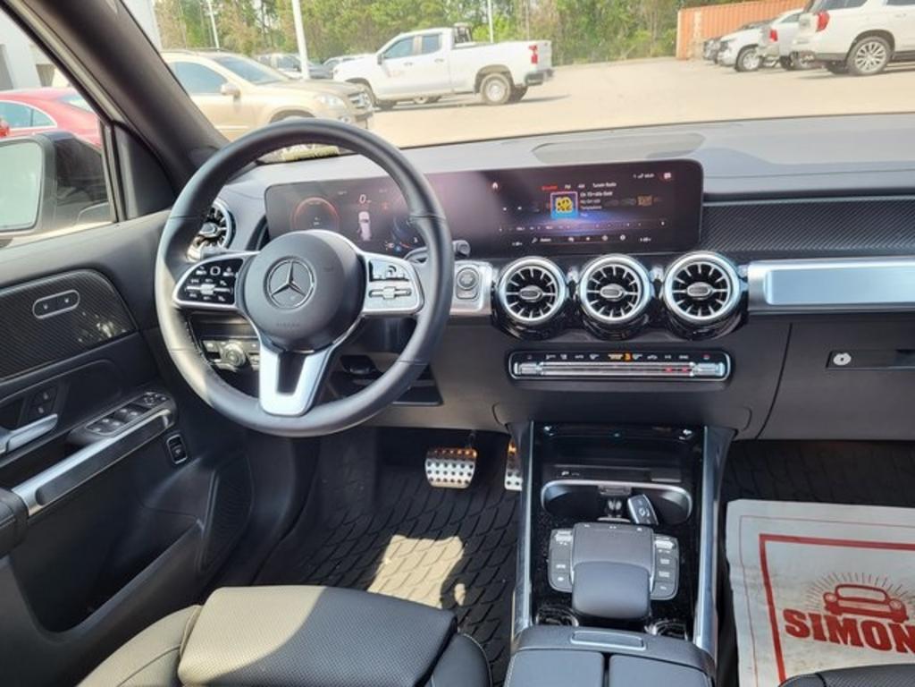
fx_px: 687
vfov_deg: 53.1
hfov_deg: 67.3
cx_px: 458
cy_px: 344
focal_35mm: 26
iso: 40
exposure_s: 1/120
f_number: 1.8
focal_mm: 5.4
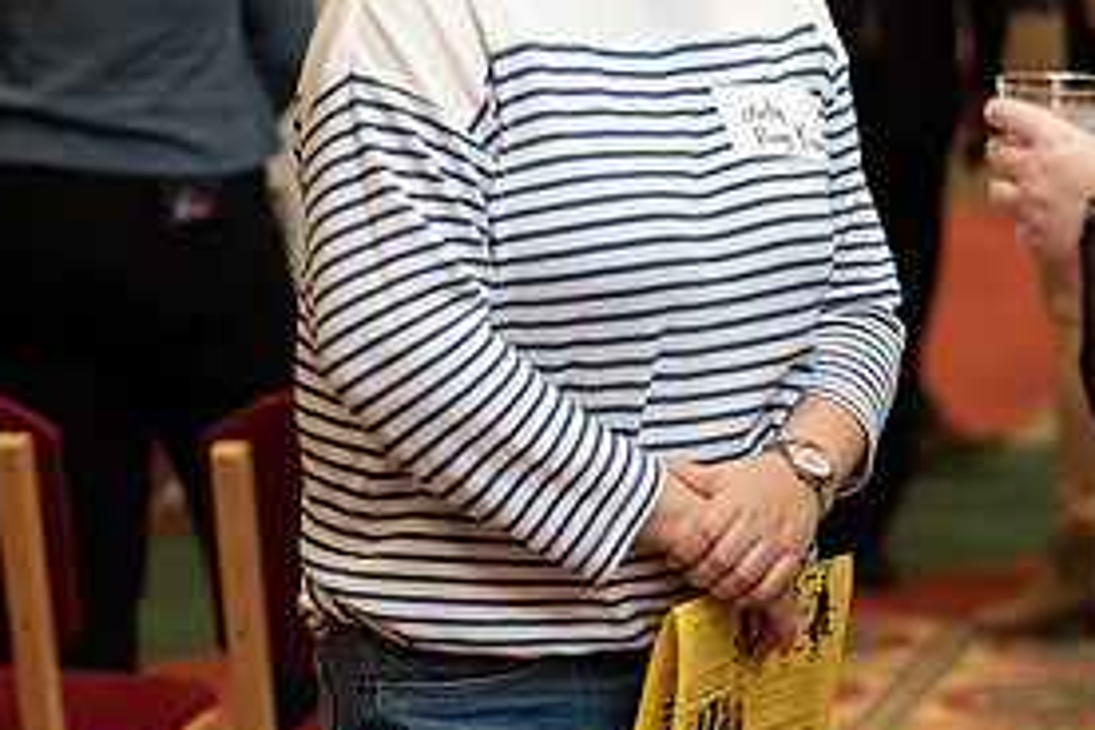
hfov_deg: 12.2
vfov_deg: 8.1
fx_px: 5110
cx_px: 960
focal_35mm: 168
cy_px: 97
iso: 1600
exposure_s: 1/200
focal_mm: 80
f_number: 3.2
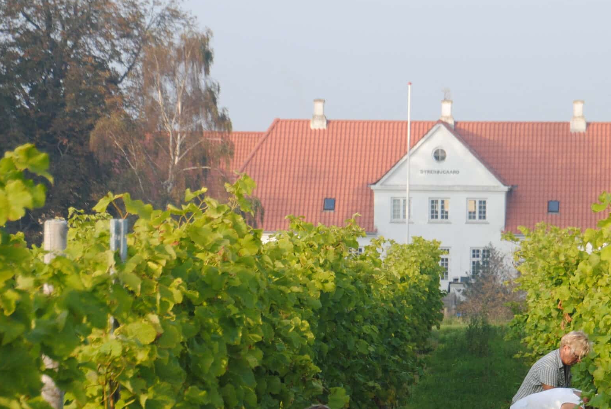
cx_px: 438
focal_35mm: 217
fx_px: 3688
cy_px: 308
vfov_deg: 6.3
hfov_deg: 9.5
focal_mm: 78
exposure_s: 1/400
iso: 200
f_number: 5.3
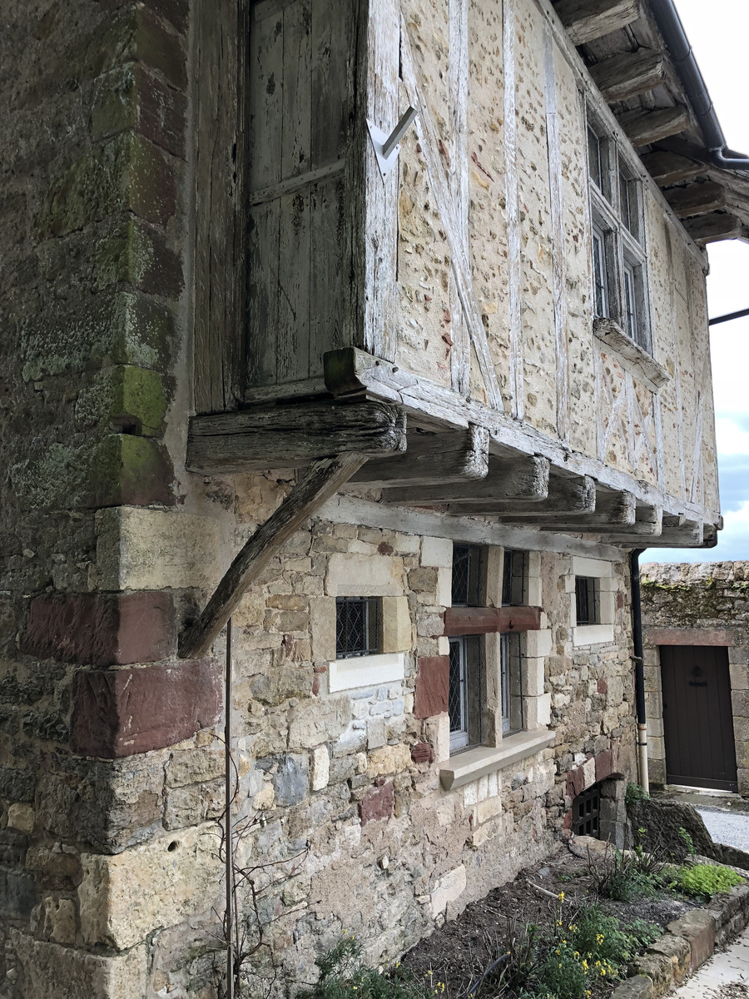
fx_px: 808
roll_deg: +0.7
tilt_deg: +8.7
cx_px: 374
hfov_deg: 49.7
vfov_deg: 63.4
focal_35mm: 28
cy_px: 500
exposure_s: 1/208
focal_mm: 4
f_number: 1.8
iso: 20
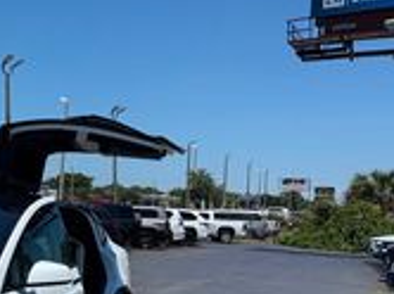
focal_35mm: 58
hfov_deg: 28.8
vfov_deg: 24.9
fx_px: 659
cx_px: -78
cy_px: 220
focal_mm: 6.76
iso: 80
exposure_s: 1/8130
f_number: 1.78
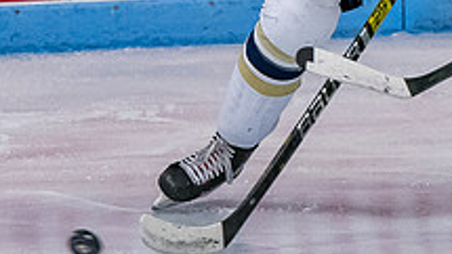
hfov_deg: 2.6
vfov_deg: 1.4
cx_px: 419
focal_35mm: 839
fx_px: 10057
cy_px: -119
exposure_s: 1/800
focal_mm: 155
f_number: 3.5
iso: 2500
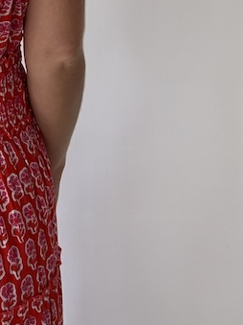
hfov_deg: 15.8
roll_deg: +0.8
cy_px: -64
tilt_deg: -12.3
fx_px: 815
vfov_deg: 21.0
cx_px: -99
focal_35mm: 87
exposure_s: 1/100
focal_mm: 5.7
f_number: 1.5
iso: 64
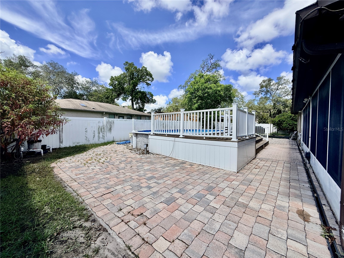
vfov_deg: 85.7
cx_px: 172
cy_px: 129
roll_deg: -1.0
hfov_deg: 102.1
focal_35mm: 14
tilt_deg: -1.5
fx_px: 139
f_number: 2.2
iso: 50
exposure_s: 1/2611
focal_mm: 2.22
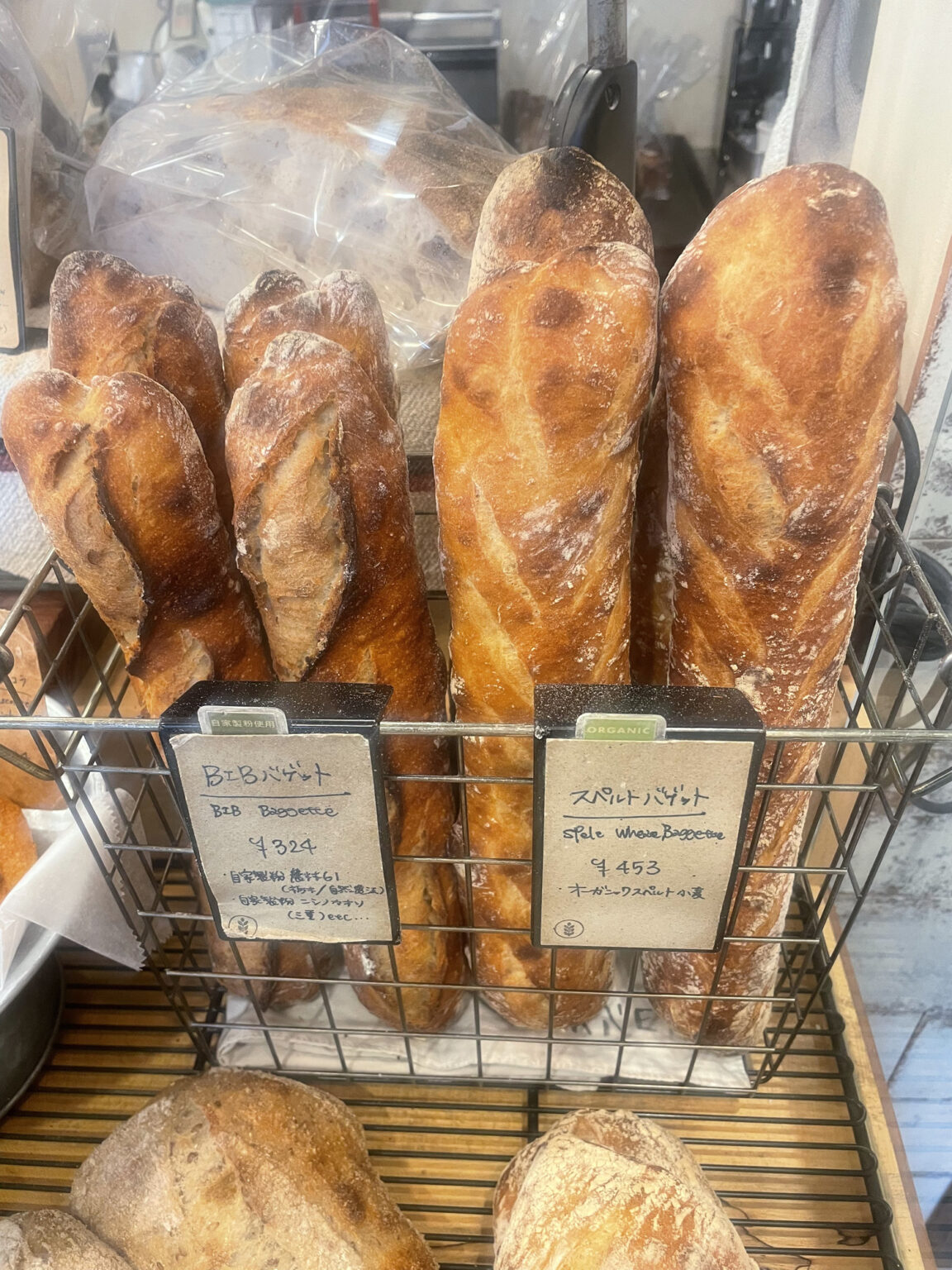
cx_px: 476
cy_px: 635
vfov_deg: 67.3
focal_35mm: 26
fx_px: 953
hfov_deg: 53.1
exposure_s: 1/50
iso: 125
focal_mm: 4.2
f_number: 1.6
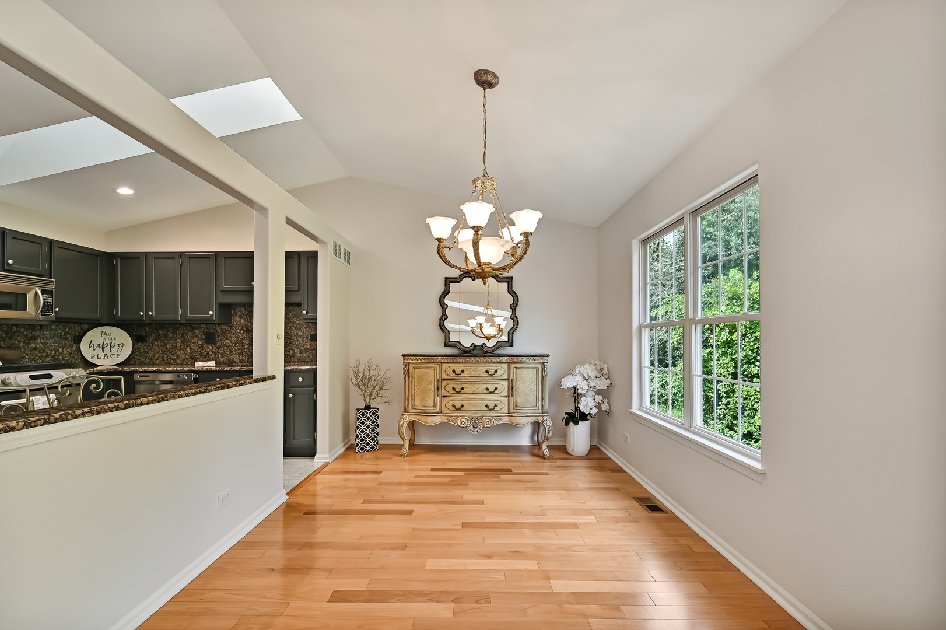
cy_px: 315
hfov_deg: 100.4
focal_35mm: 15
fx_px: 394
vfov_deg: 77.3
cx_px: 473
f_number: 8
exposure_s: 1/50
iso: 400
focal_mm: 15
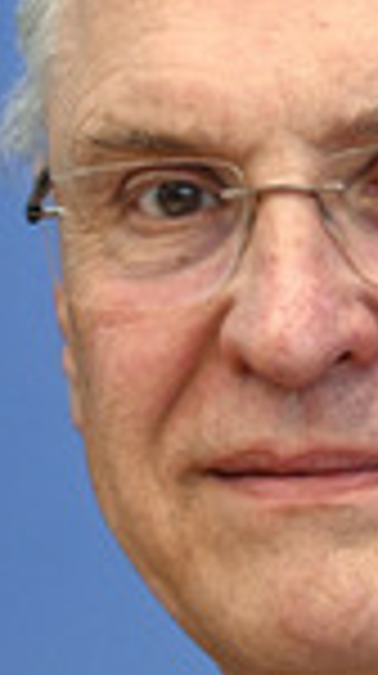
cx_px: 358
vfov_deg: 3.4
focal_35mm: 629
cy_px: 302
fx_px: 11246
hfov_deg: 1.9
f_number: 6.3
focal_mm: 200
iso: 3200
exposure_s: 1/500
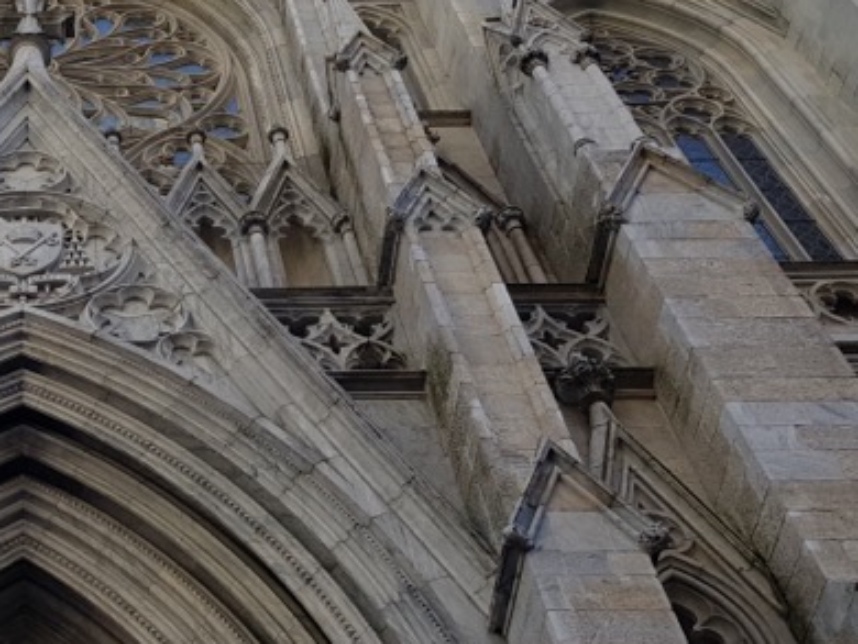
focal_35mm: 60
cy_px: 311
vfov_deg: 24.4
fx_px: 1488
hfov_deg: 30.2
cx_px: 20
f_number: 1.7
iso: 40
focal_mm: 4.2
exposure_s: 1/510
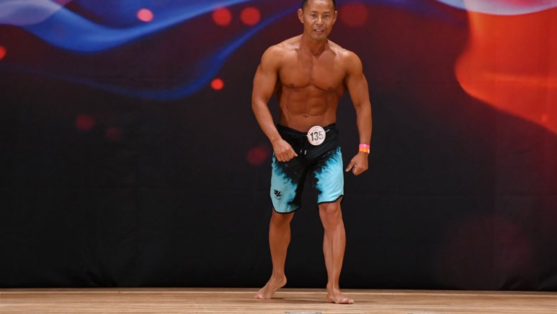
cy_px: 131
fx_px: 4653
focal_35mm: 315
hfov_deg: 6.9
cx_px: 278
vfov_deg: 3.9
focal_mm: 200
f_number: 5.6
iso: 3200
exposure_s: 1/400
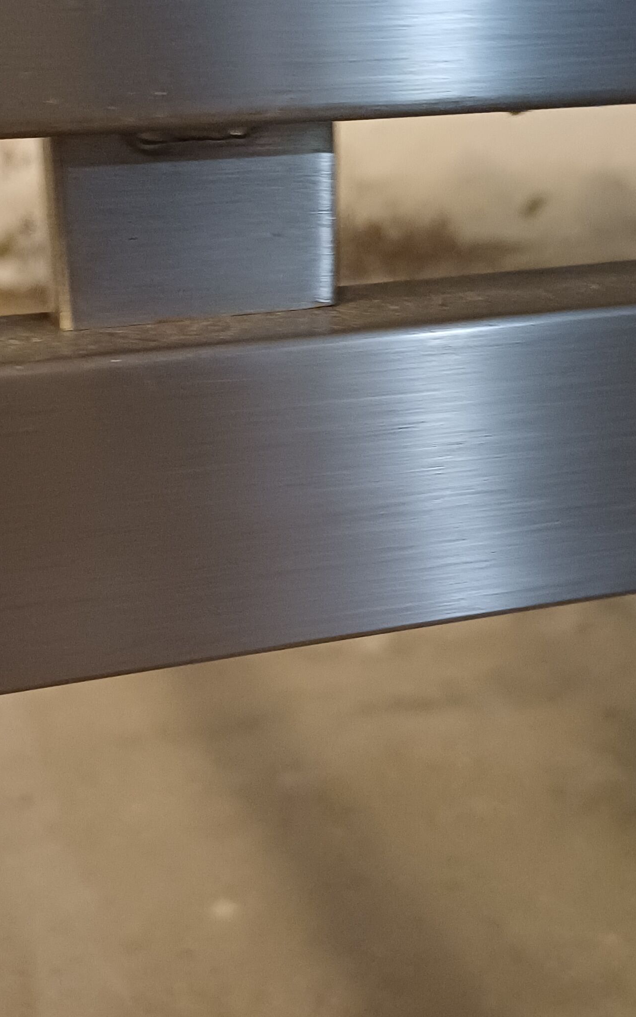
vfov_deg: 38.9
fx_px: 1442
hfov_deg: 24.8
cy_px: 478
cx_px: 212
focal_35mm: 52
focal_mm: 4.65
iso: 500
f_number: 1.8
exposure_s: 1/25
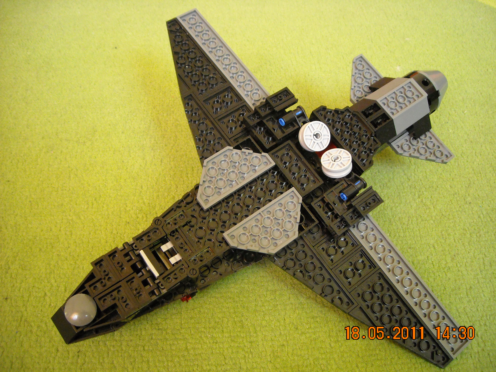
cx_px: 248
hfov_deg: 52.6
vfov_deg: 40.7
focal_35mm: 35
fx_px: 502
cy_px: 186
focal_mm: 5.7
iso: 400
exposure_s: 1/17
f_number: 2.8
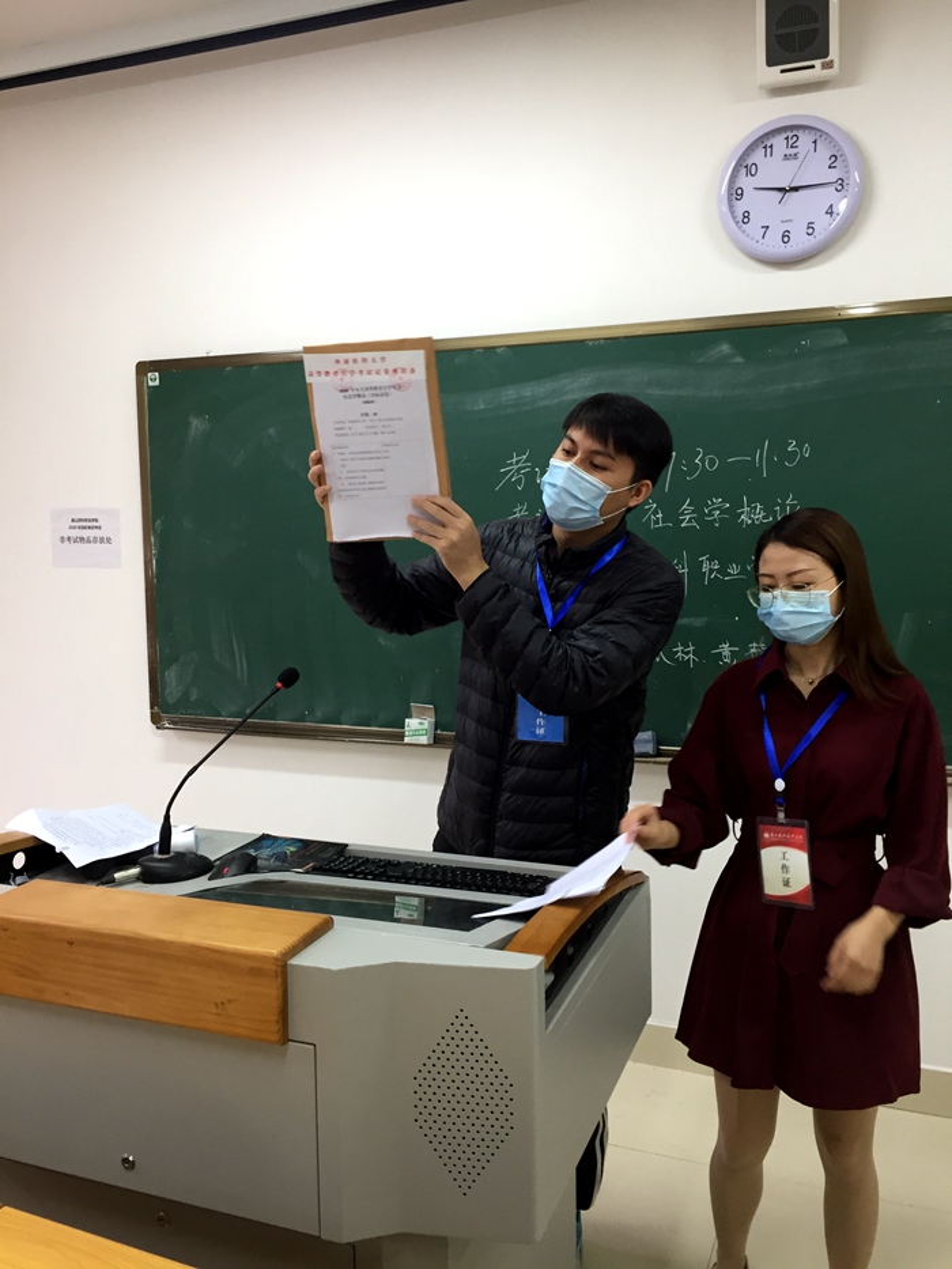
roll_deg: +0.7
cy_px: 634
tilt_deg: -2.7
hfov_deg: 48.2
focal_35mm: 29
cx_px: 476
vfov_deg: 61.7
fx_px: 1063
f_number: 2.2
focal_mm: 4.15
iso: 80
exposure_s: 1/33
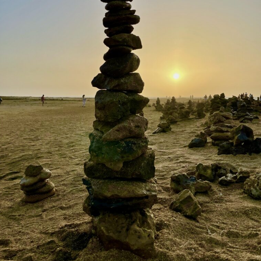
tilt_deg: -3.0
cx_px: 129
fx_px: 264
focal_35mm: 31
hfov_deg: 52.5
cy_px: 109
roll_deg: -0.7
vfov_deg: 52.3
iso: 32
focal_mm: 4.2
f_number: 1.6
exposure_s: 1/4132
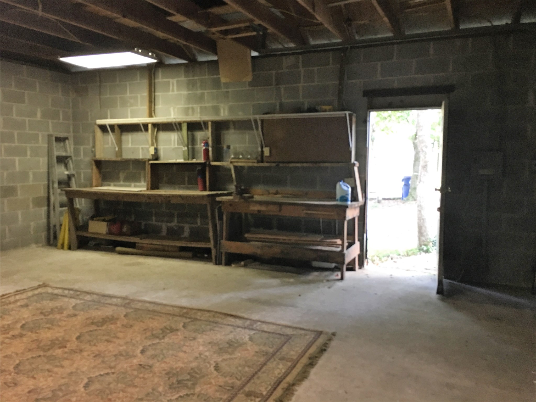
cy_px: 201
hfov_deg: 61.7
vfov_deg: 48.2
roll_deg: -0.4
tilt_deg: -4.7
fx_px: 449
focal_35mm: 29
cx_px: 268
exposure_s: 1/8
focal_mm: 4.15
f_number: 2.2
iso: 80
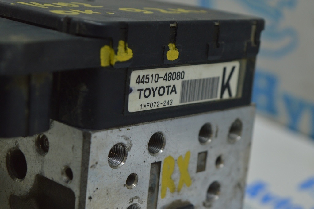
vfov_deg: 16.5
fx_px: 719
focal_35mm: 82
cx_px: 157
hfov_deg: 24.6
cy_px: 104
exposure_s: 1/40
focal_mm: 55
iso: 400
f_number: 5.6
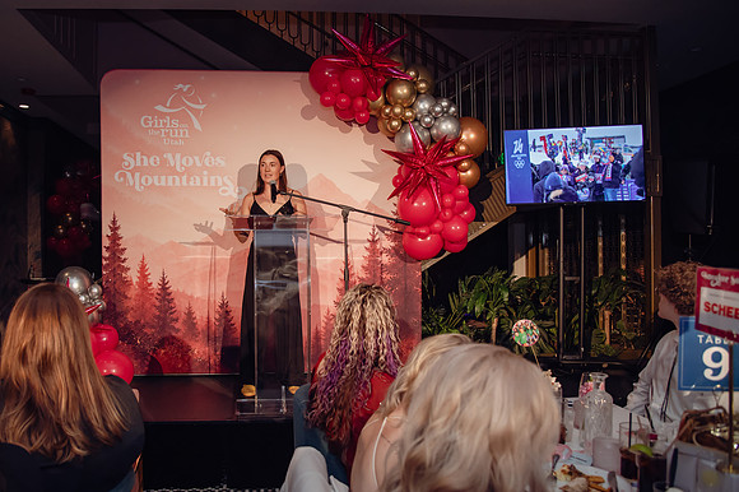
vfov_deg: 46.0
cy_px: 243
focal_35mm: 28
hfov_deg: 64.6
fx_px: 579
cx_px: 309
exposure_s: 1/320
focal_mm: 24
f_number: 4
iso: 3200
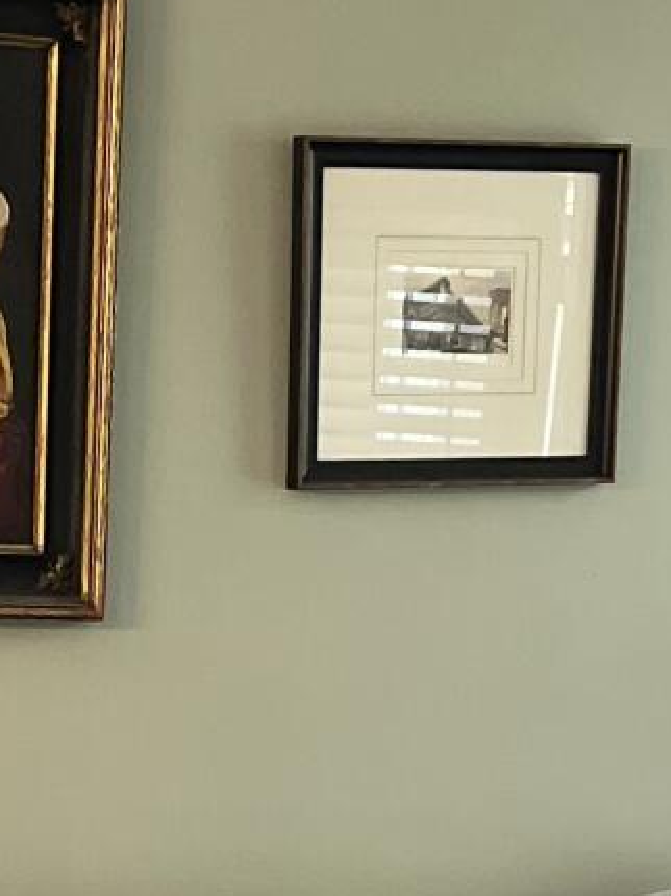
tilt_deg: -14.5
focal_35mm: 121
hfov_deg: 12.2
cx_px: 146
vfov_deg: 15.2
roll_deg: -2.4
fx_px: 3130
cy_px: 1284
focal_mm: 5.1
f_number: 1.6
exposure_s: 1/60
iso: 400
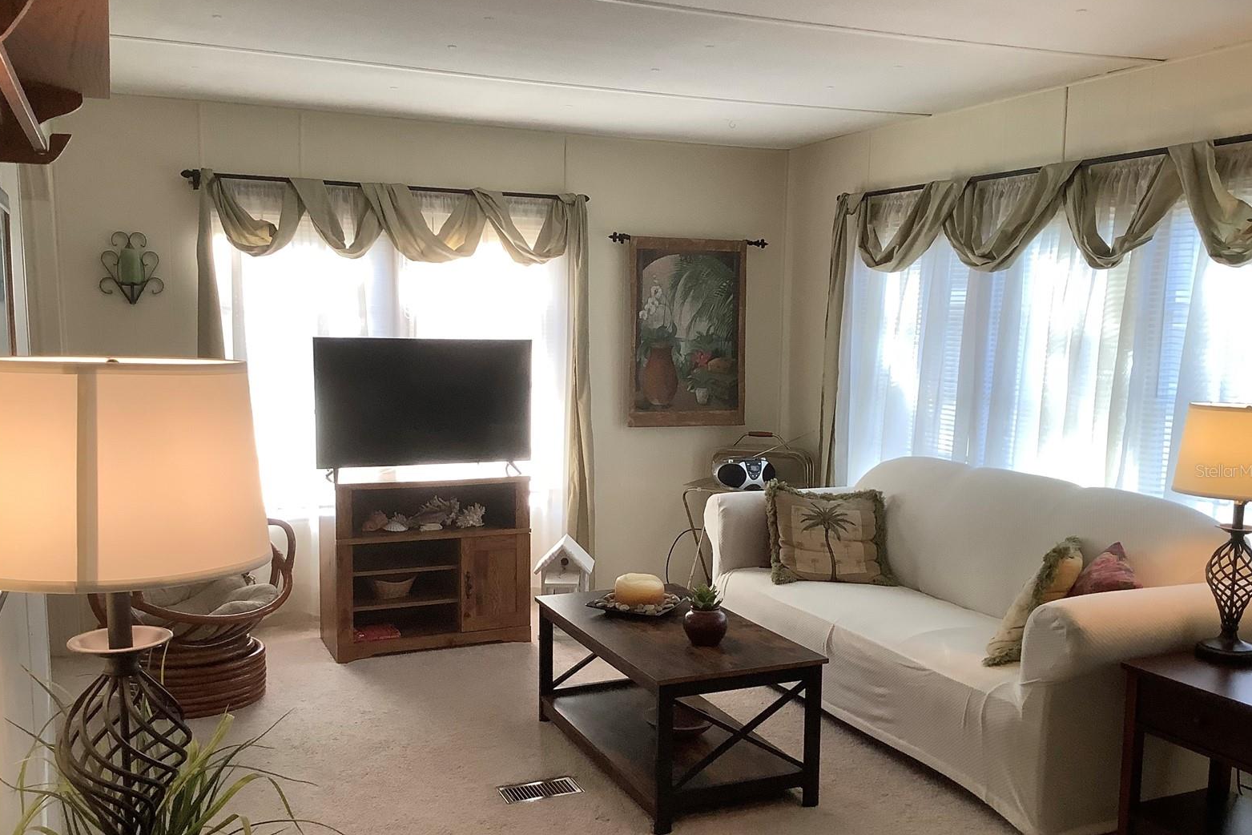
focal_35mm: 33
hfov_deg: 57.2
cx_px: 630
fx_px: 1148
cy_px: 470
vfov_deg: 39.9
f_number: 2.4
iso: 80
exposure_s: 1/60
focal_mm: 3.3
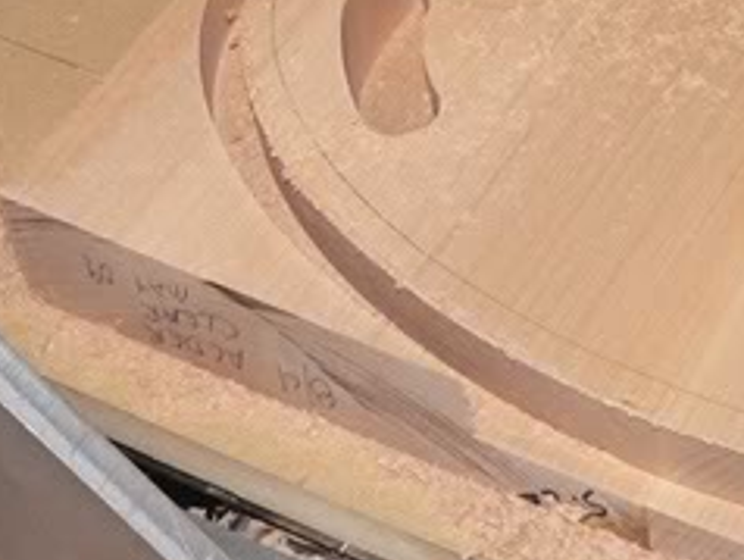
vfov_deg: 11.7
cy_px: -303
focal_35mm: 121
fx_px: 2603
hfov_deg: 15.7
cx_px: 878
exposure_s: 1/60
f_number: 2.8
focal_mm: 6
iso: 100
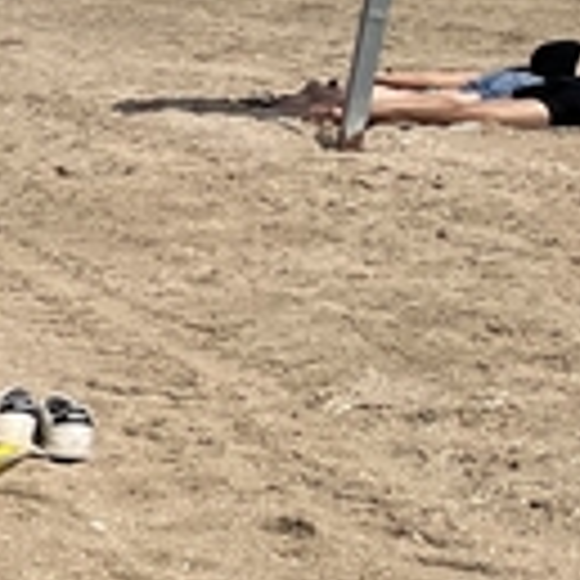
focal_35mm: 142
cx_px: -1191
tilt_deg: -13.4
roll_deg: -4.1
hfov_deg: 9.5
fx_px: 2692
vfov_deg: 12.2
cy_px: 472
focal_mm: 5.1
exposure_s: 1/10870
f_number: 1.6
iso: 50
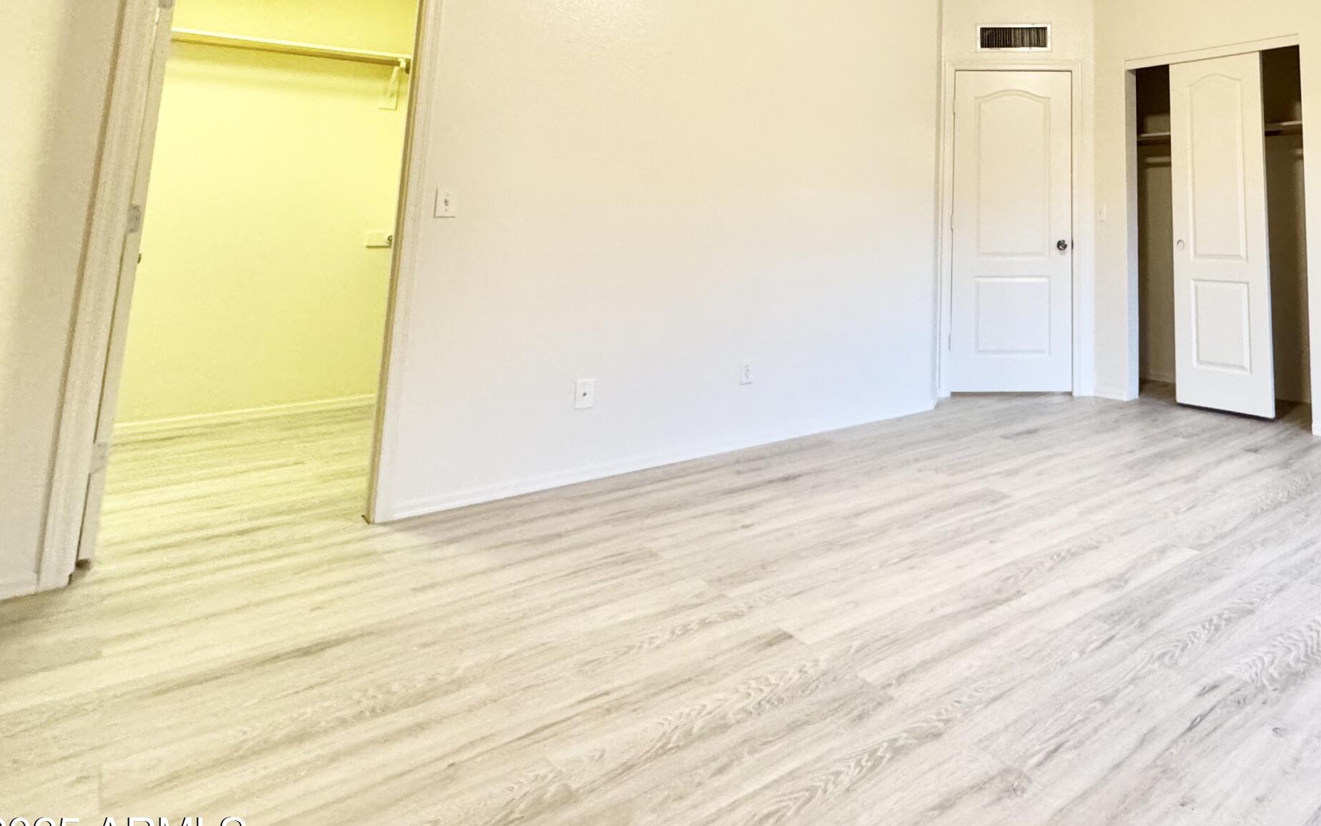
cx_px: 1047
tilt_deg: +7.5
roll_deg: -0.3
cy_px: 106
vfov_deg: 46.8
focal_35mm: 24
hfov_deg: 68.1
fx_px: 864
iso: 400
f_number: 2.2
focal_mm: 2.22
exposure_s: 1/60
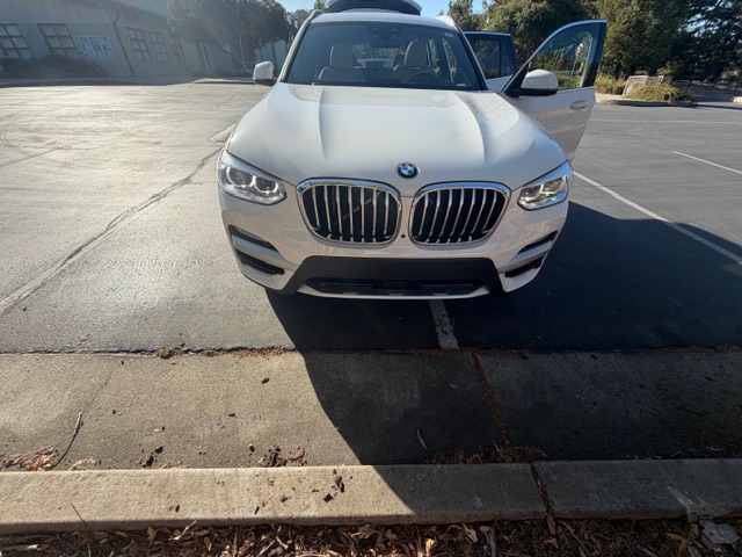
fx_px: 300
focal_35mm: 14
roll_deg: +1.0
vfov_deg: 85.7
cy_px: 278
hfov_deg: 102.1
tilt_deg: -34.4
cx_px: 371
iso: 32
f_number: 2.2
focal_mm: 2.22
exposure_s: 1/770
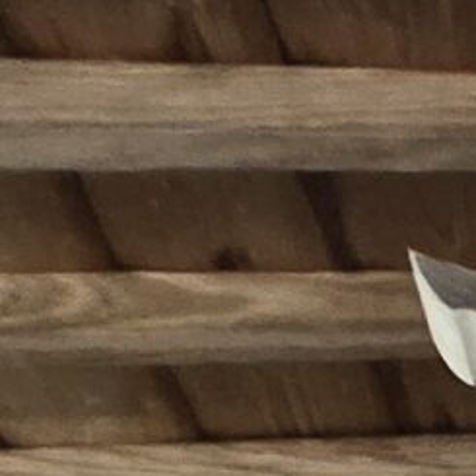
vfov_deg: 10.2
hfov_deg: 8.1
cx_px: 1927
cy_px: 1457
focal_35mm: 120
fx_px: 1867
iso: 64
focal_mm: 1.7
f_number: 2.2
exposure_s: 1/60
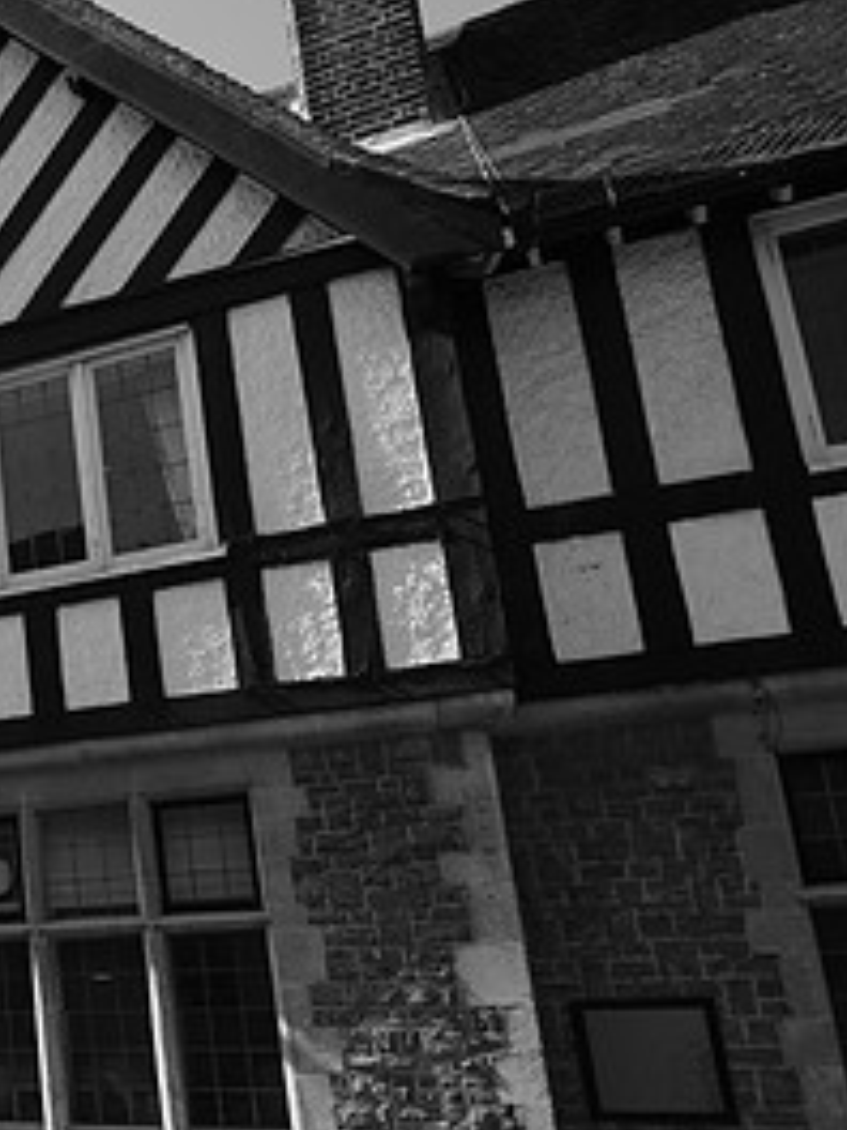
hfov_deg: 28.5
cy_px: 696
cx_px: -334
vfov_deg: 48.6
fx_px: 1240
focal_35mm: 38
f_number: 9
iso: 200
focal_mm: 12
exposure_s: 1/170
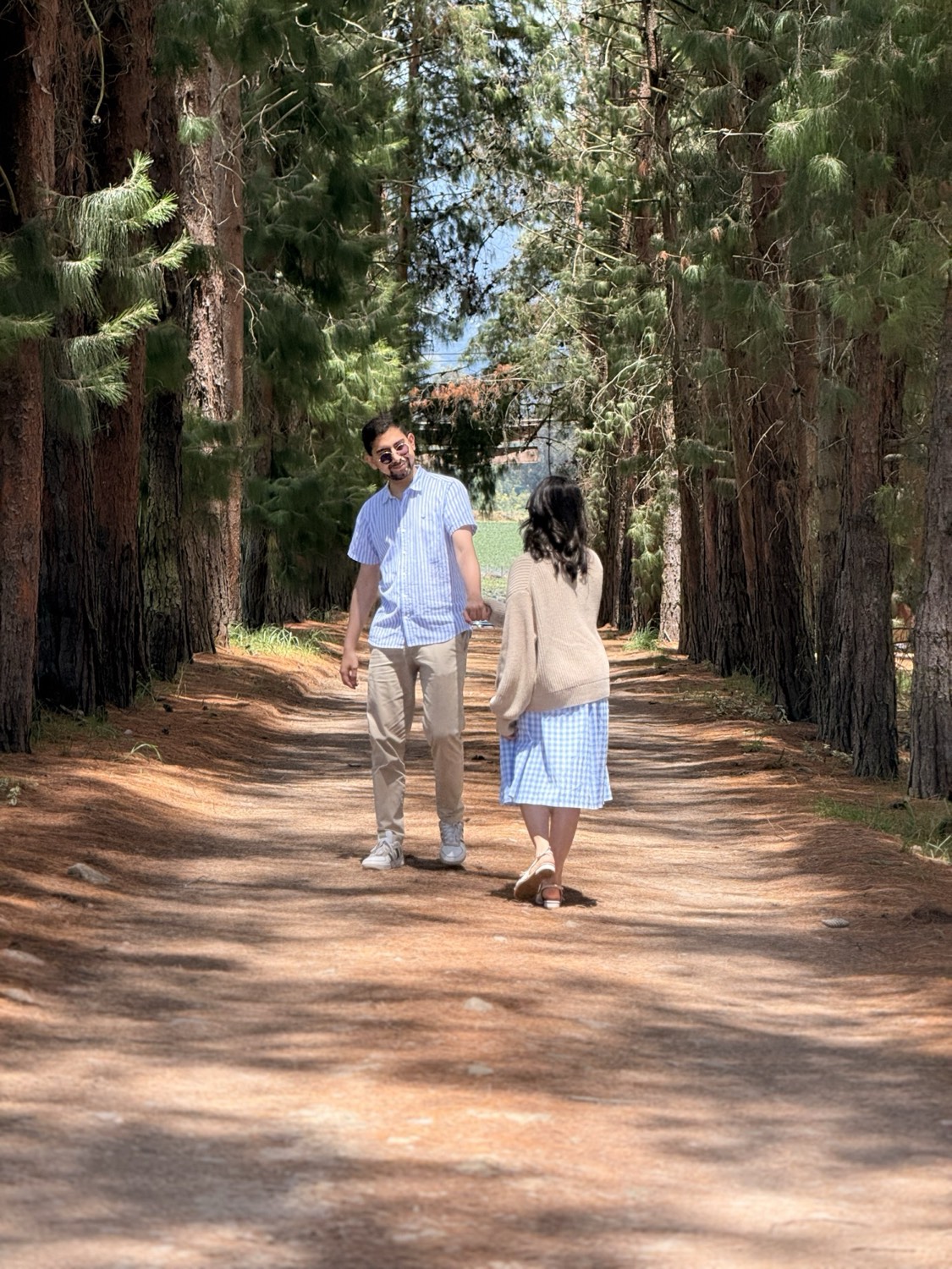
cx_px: 476
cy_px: 634
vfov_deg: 16.4
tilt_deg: -2.0
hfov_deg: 12.3
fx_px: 4400
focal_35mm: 120
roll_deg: -0.8
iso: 64
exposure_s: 1/321
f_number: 2.8
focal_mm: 15.66
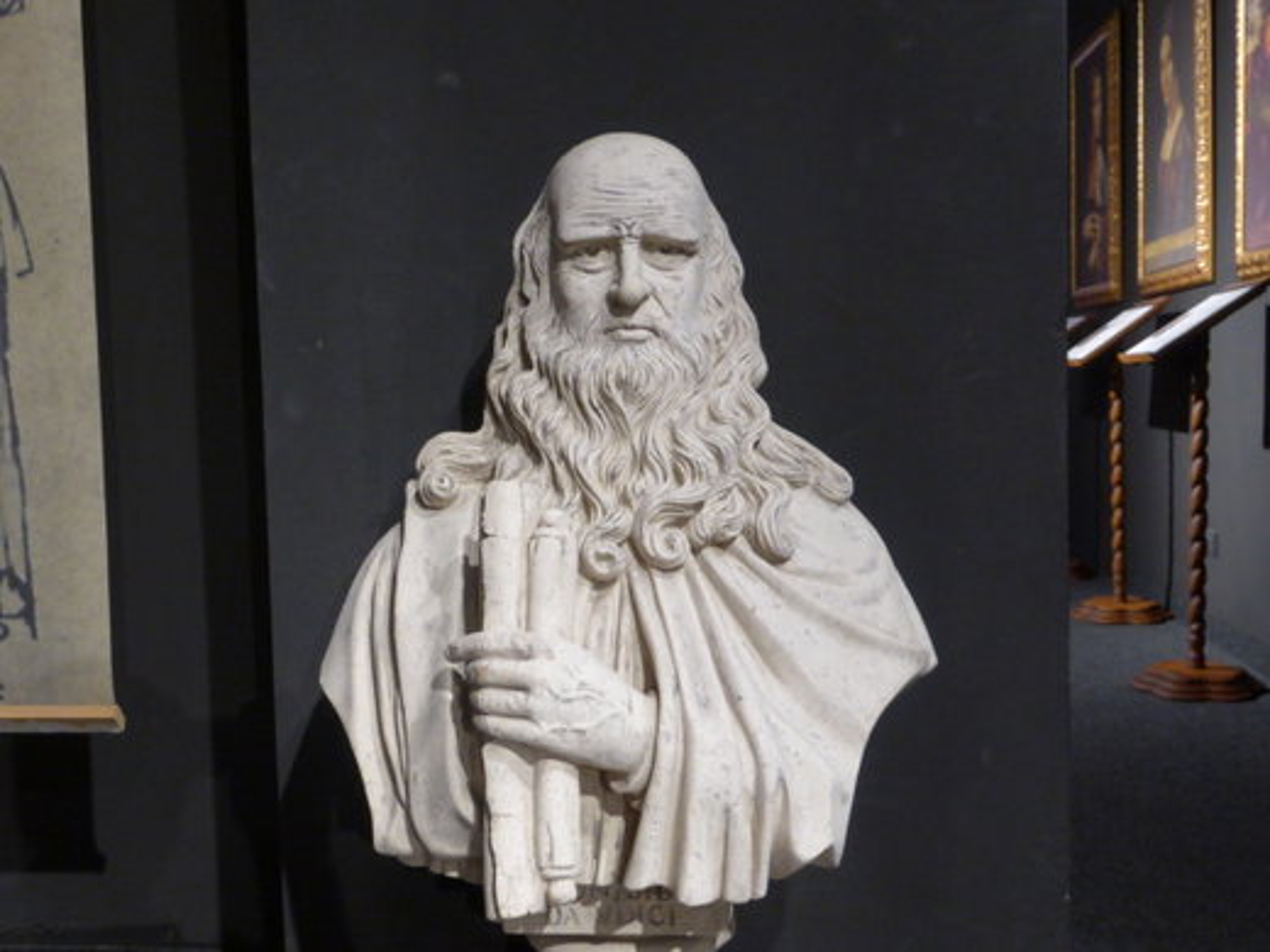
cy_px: 476
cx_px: 635
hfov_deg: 52.6
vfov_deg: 40.7
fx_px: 1284
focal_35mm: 35
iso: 400
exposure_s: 1/6
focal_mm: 6.1
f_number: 3.7
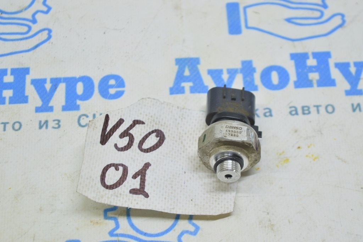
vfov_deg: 16.5
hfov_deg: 24.6
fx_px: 831
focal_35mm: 82
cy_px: 121
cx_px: 182
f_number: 5.6
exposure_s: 1/20
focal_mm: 55
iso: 400
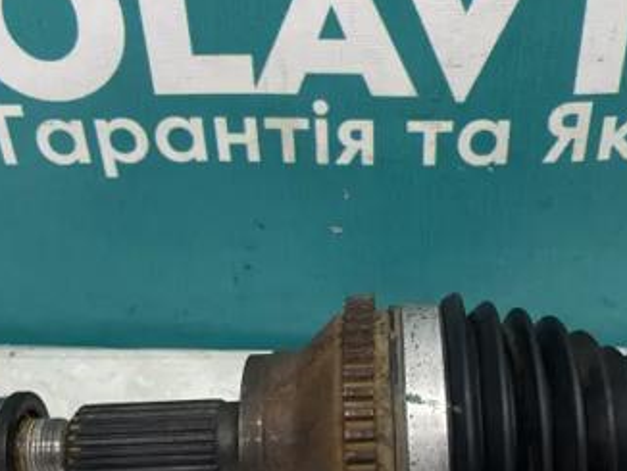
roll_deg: +3.2
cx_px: 342
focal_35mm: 51
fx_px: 924
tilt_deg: -40.9
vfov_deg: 28.2
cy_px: 354
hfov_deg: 37.4
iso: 125
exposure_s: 1/100
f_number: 1.6
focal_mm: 4.2
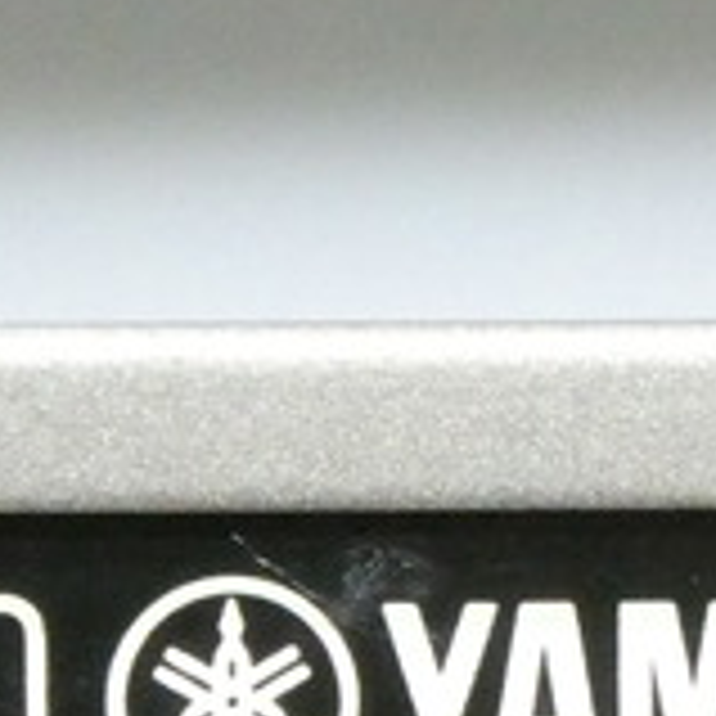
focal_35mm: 1330
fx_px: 31124
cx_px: 833
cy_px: 1135
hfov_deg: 1.3
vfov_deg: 1.3
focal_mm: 44.8
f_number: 6.3
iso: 1600
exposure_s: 1/15
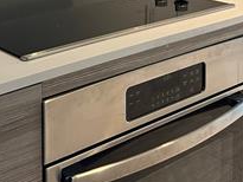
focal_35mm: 75
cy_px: -96
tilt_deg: -3.6
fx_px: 527
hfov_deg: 25.4
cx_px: 36
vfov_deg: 17.5
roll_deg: +0.7
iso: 200
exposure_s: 1/60
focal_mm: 6.86
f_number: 1.78
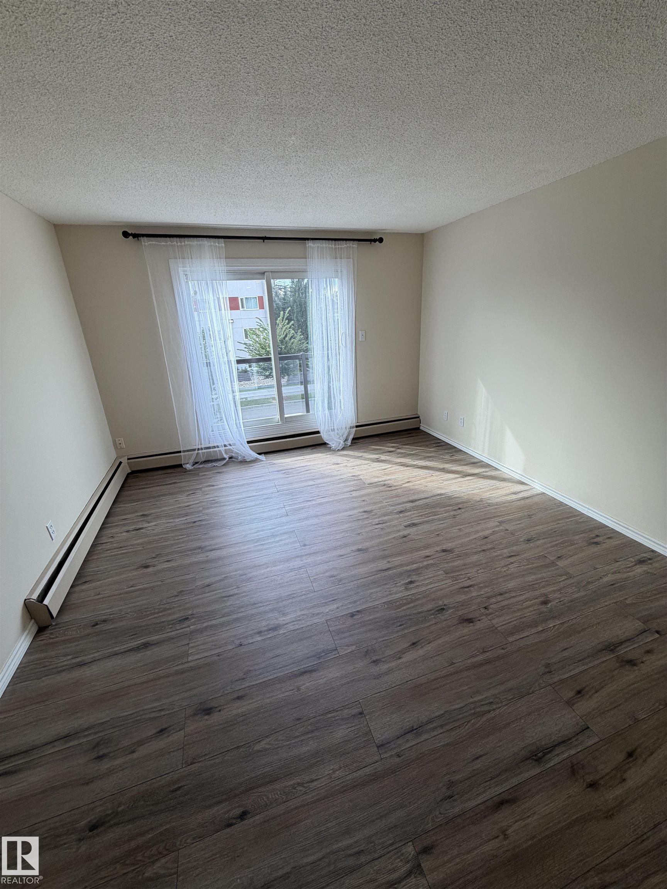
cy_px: 444
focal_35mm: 14
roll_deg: +3.5
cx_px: 334
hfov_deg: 85.7
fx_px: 360
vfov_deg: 102.1
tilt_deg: -20.0
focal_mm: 2.22
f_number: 2.2
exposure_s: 1/120
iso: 64
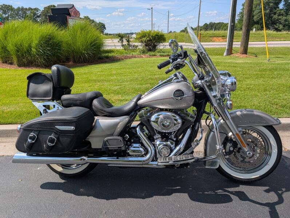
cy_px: 109
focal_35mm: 24
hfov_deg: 71.5
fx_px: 201
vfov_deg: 56.9
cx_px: 145
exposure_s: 1/1134
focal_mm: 6.9
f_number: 1.68
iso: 19
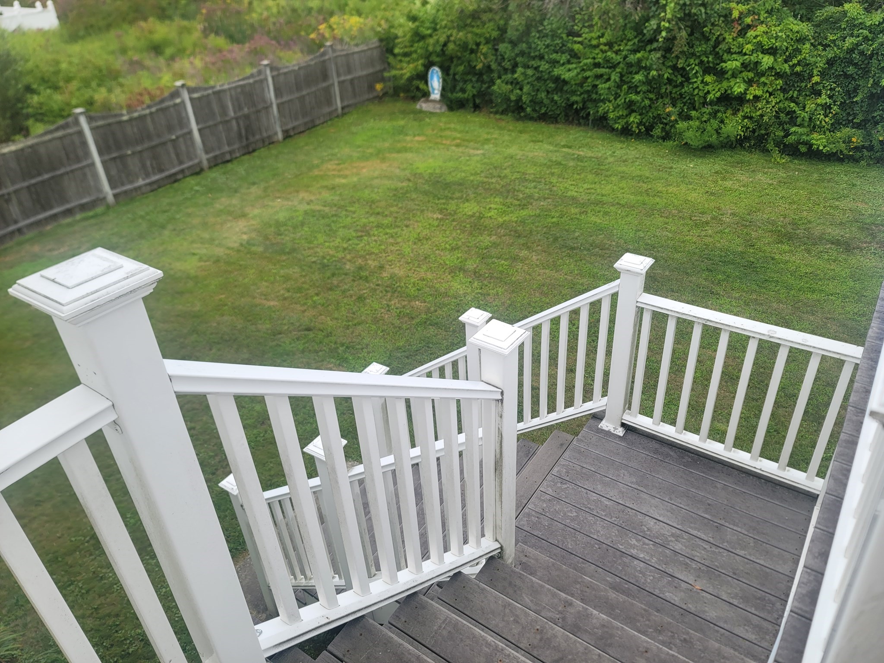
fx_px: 638
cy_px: 332
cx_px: 442
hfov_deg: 69.4
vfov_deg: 54.9
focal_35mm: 25
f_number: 1.8
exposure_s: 1/214
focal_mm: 7
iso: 20
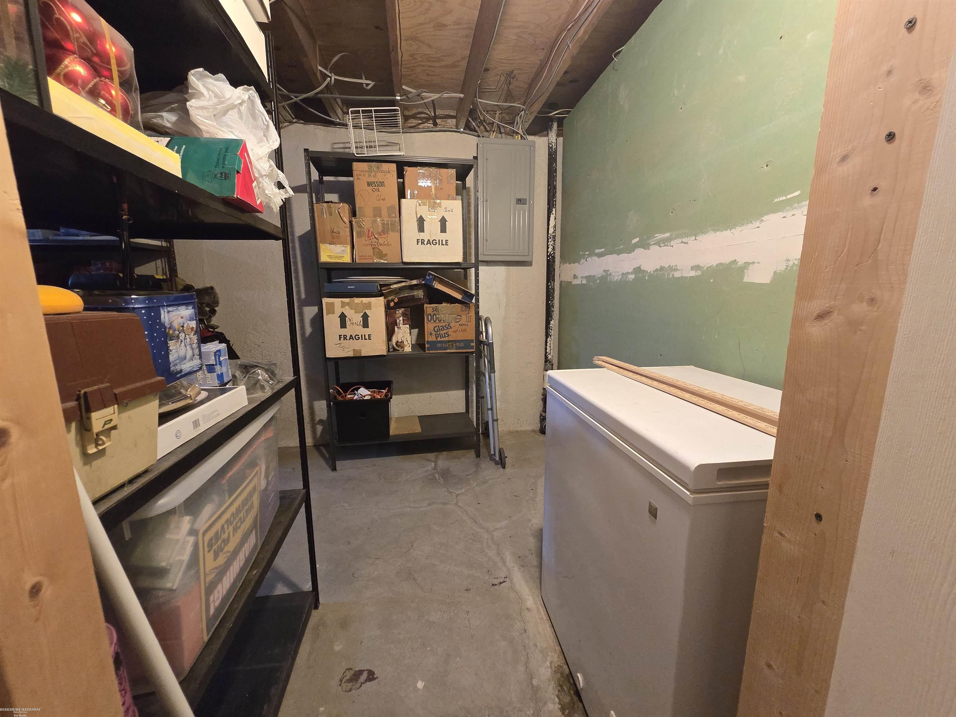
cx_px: 478
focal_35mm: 13
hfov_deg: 106.2
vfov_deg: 89.9
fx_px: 359
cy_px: 358
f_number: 2.2
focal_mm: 2.2
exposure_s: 1/60
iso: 640
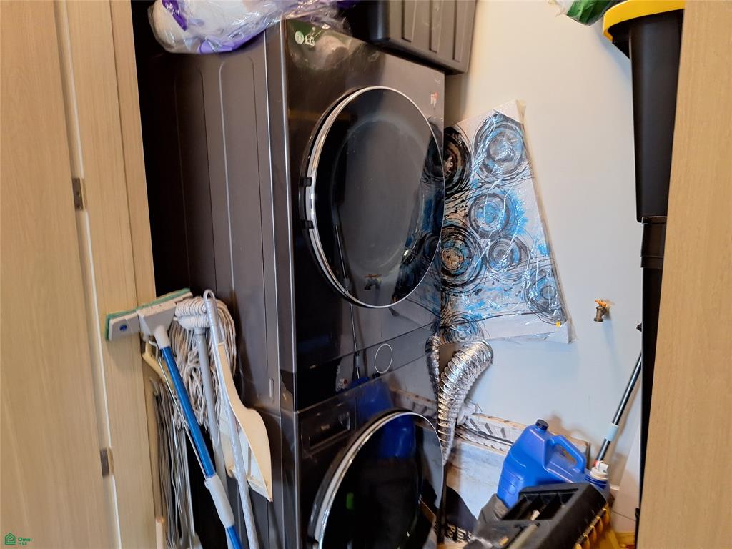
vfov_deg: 58.9
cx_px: 366
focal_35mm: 23
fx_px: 486
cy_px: 274
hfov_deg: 73.9
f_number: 1.8
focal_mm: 5.54
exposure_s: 1/40
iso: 100
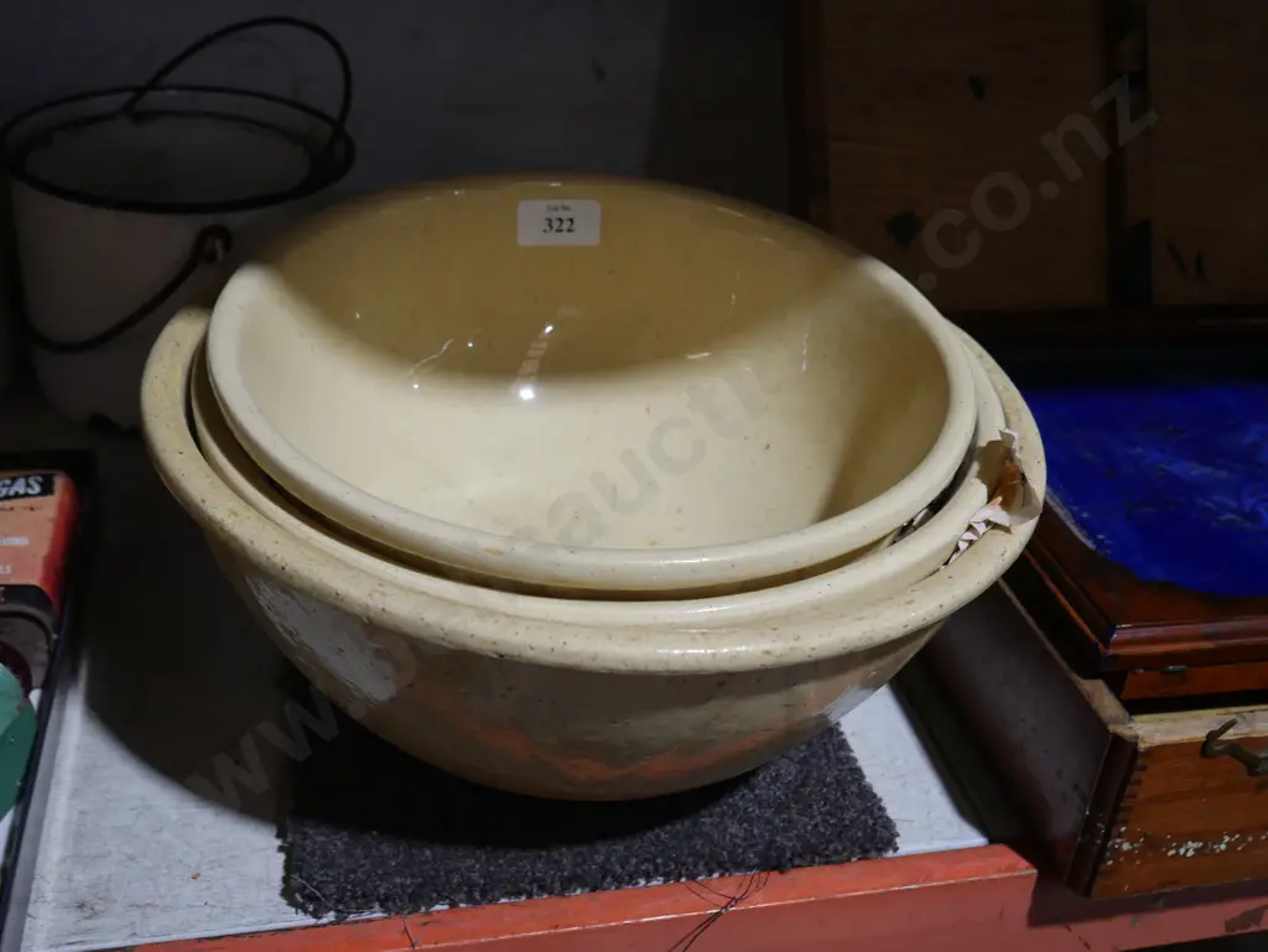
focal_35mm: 40
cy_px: 476
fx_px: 1466
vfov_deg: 36.0
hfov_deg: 46.8
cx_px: 634
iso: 320
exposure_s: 1/60
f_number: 4.4
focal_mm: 20
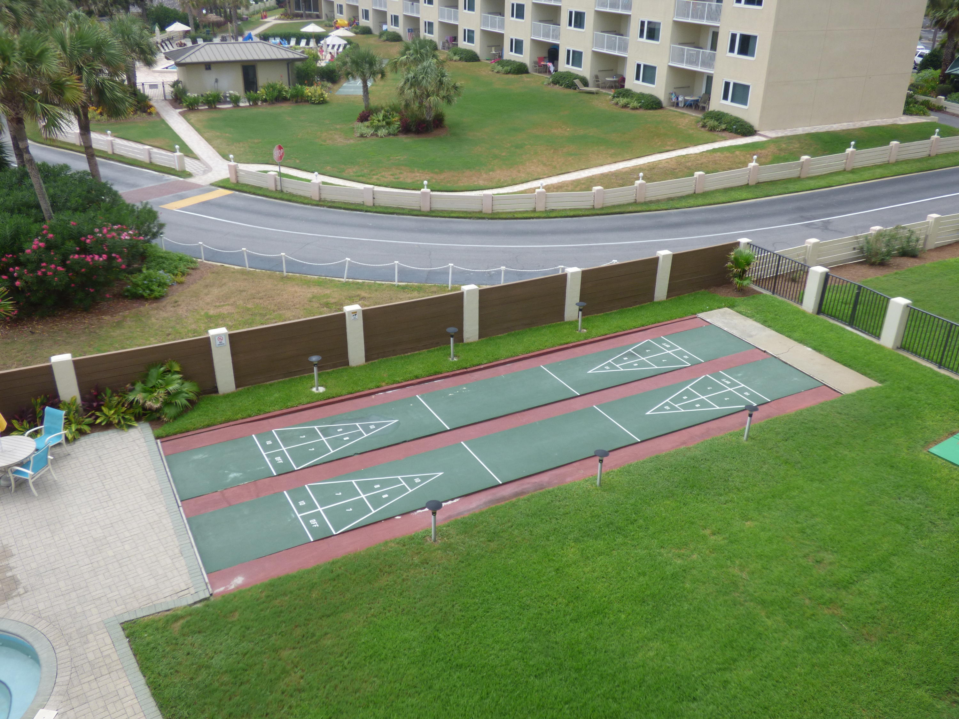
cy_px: 360
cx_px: 480
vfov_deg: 46.8
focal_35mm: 30
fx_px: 831
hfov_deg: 60.0
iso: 100
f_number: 3.3
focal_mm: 5.29
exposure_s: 1/800
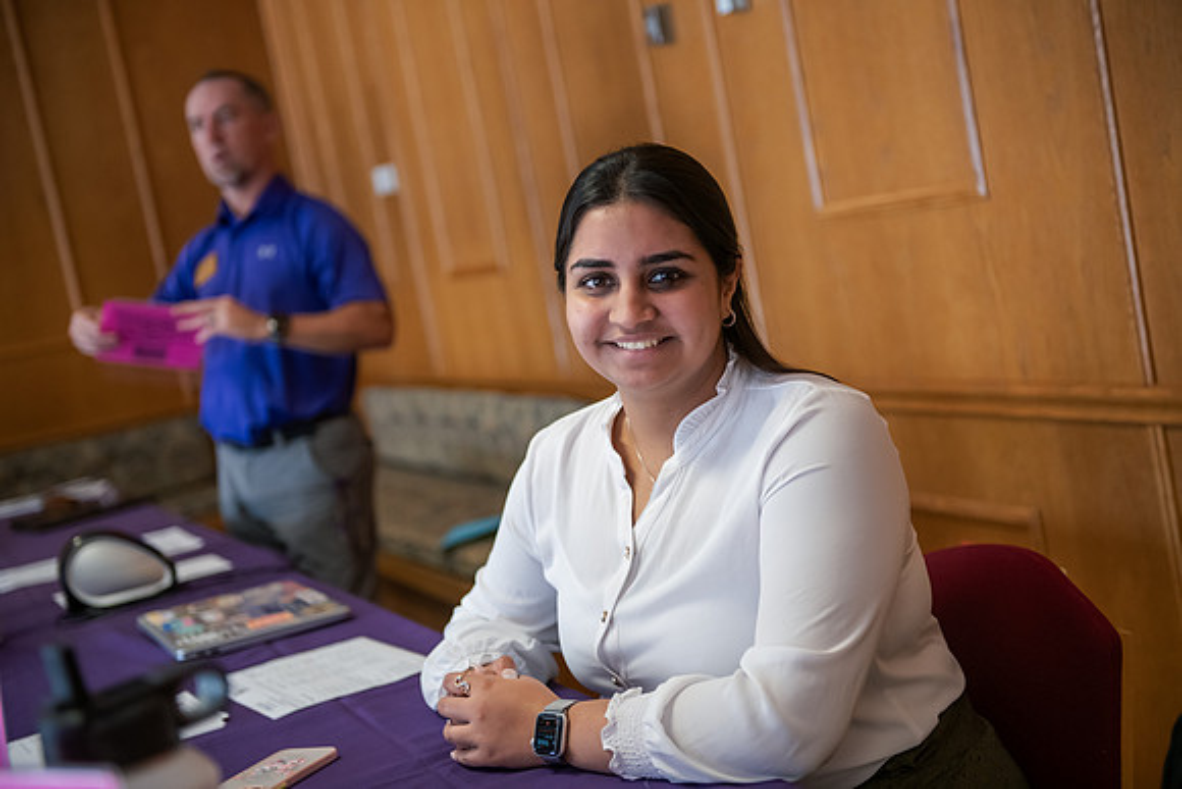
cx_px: 591
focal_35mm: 56
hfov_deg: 35.6
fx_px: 1839
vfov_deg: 24.2
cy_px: 394
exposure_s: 1/200
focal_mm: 56
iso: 1600
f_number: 2.8
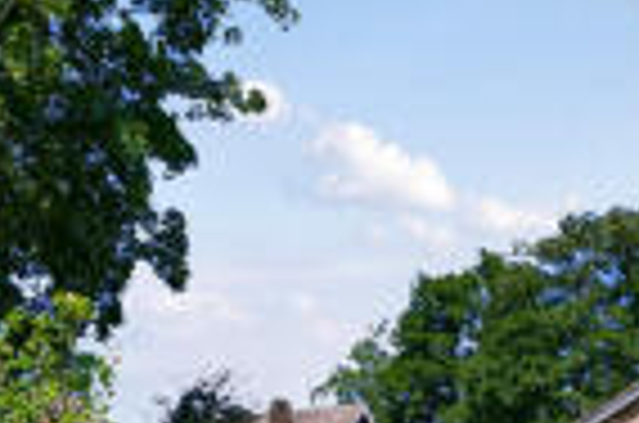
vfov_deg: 25.2
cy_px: 529
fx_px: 832
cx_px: 292
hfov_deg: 42.0
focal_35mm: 47
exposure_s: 1/2500
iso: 400
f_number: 5.6
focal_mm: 14
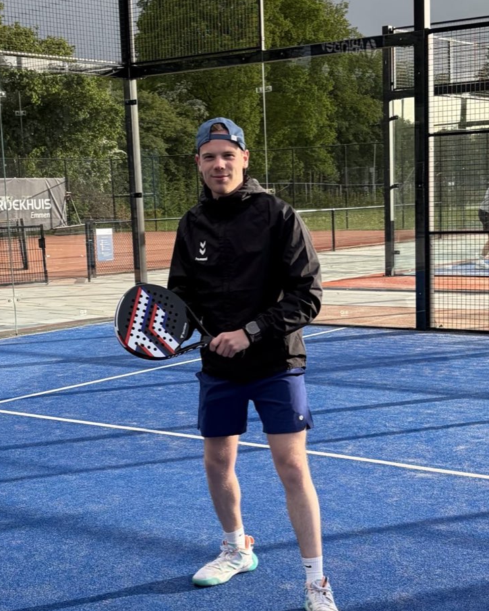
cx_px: 245
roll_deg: +2.3
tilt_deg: -9.2
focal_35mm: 28
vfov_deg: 62.2
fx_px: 506
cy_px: 303
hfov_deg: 51.5
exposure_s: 1/1117
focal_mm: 5.96
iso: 50
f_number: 1.6
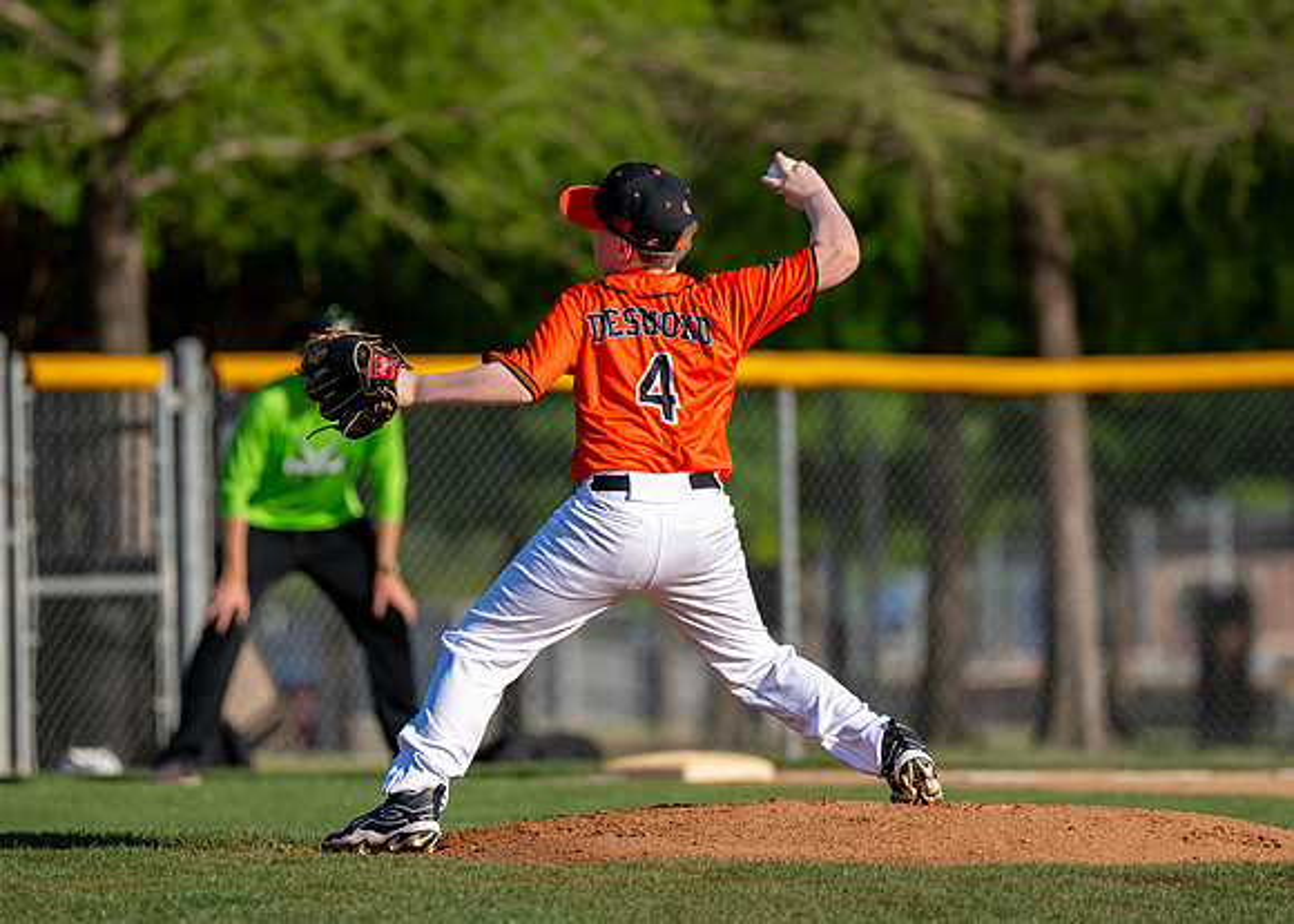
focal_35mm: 343
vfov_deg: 4.2
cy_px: 466
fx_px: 12593
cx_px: 684
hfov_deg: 5.9
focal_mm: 200
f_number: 2.8
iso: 160
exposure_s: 1/3200
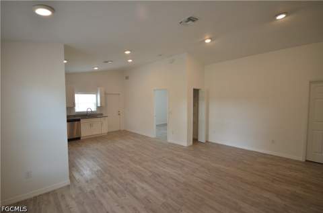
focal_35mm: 15
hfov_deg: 100.6
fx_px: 134
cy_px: 106
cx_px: 162
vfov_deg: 77.0
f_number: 4.5
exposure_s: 1/80
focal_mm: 10
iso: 400
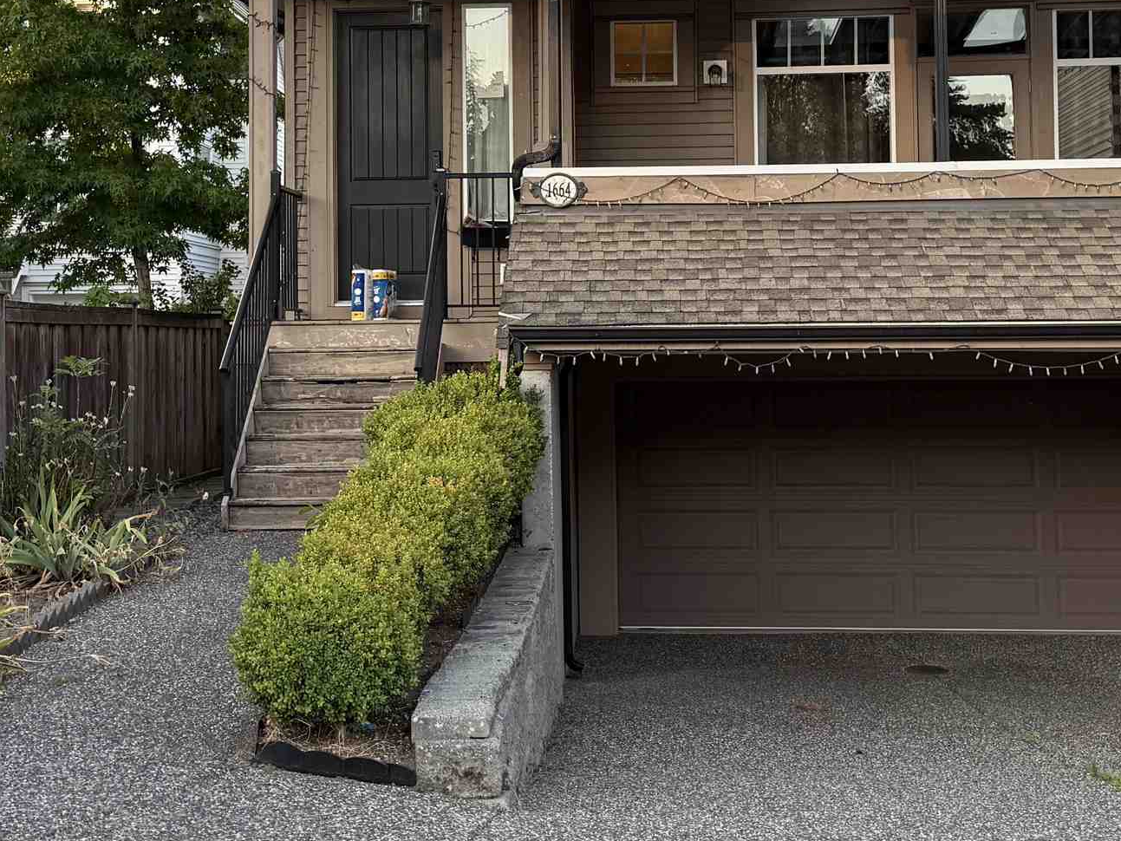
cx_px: 512
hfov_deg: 33.8
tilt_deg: +3.1
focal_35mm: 57
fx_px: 1846
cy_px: 238
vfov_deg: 25.4
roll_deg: +0.4
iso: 100
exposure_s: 1/350
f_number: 1.78
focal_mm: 6.76
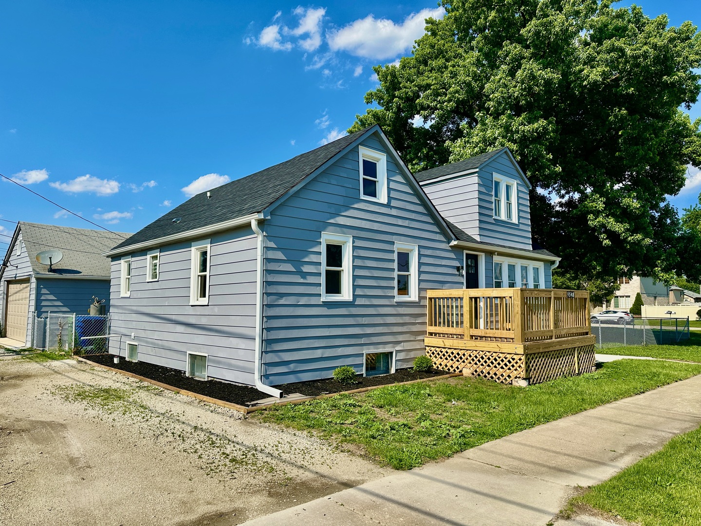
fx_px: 486
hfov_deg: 71.6
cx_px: 350
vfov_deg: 56.8
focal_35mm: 24
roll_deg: +0.8
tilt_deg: +4.5
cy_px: 263
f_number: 1.78
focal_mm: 6.86
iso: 80
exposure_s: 1/5525
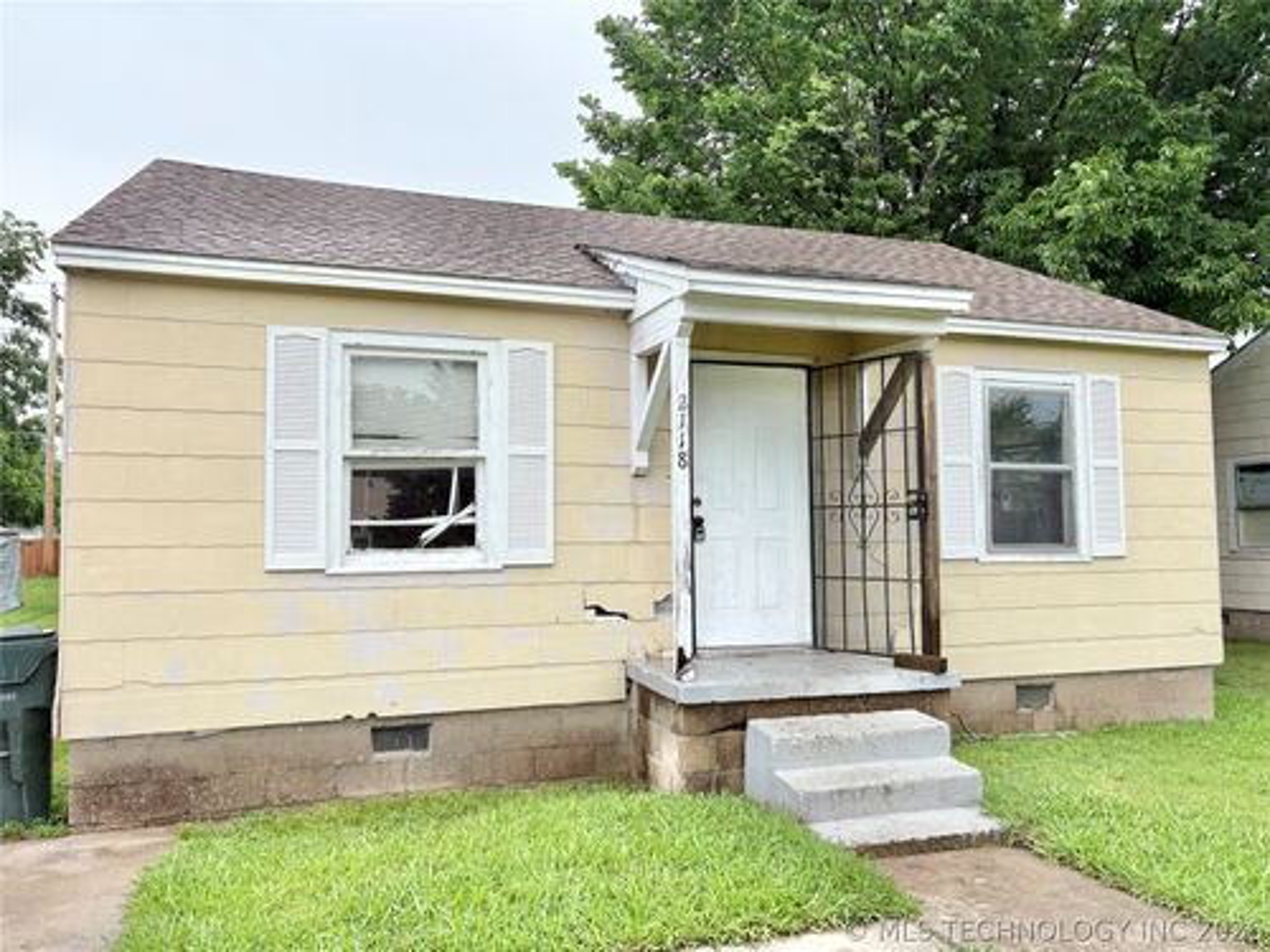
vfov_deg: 53.1
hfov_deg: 67.3
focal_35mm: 26
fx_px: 954
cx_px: 635
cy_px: 476
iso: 50
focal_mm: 5.96
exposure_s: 1/1550
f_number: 1.6
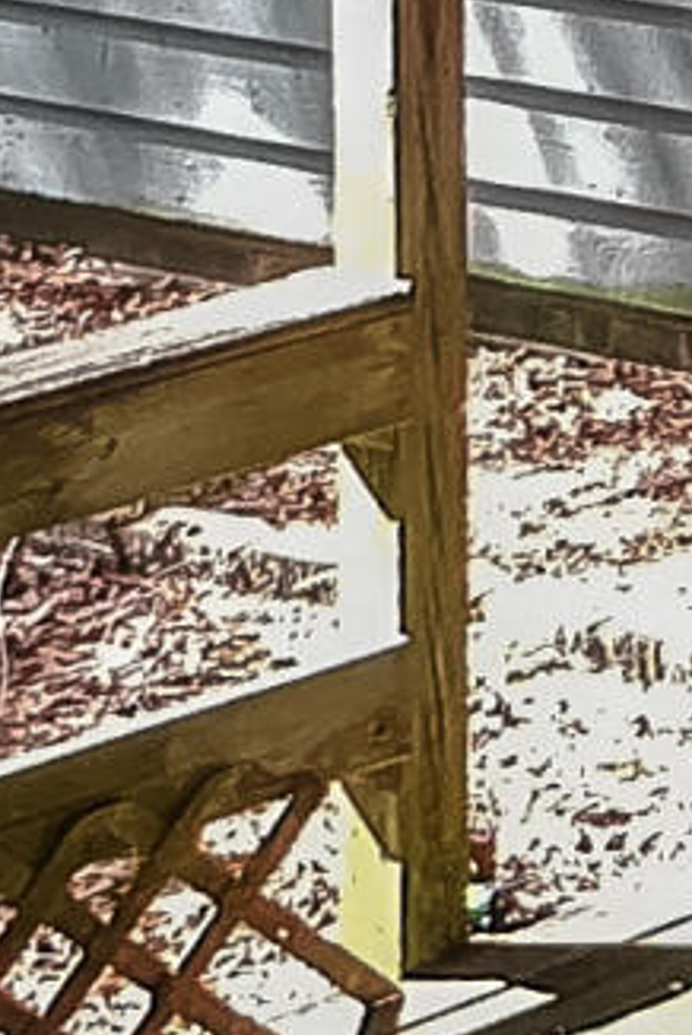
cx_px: 2463
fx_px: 6876
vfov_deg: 8.6
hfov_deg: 5.3
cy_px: 883
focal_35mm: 239
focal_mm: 4.49
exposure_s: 1/120
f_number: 2.6
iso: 100
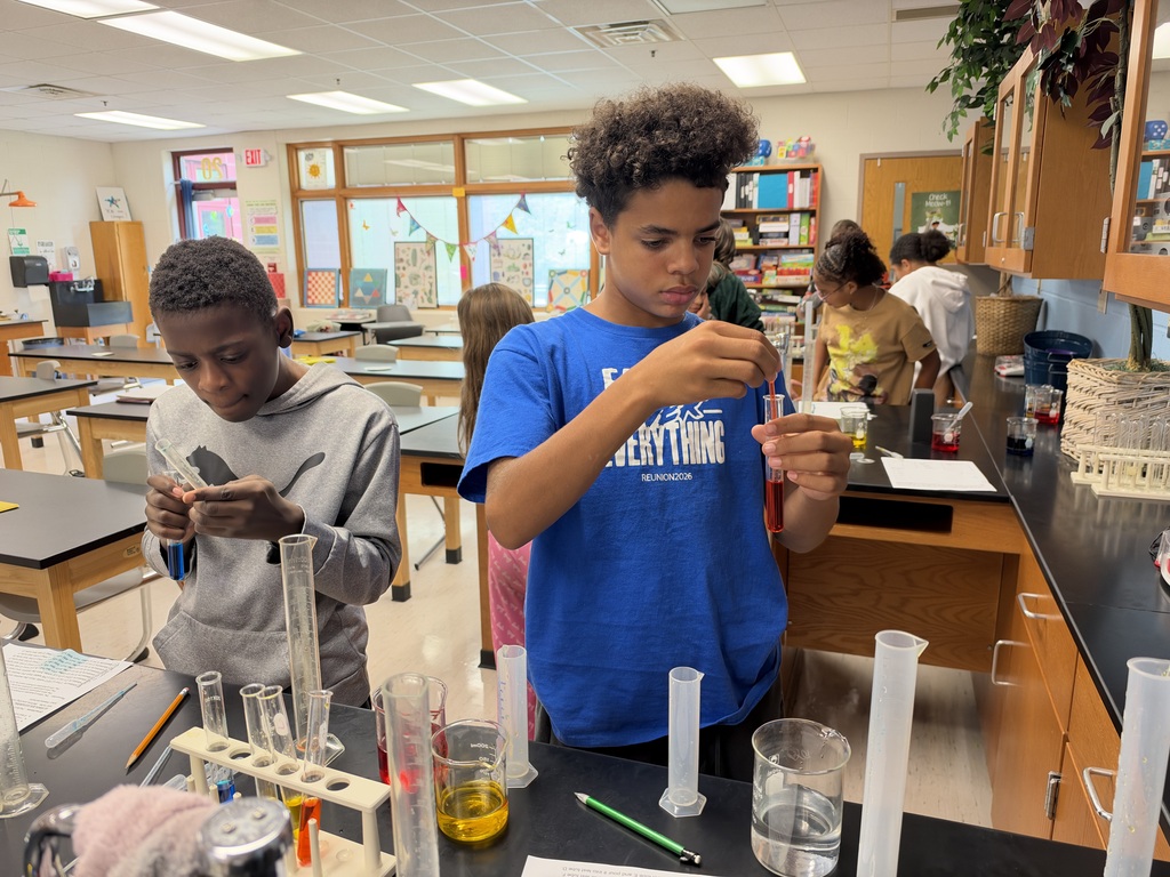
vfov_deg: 56.8
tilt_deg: -12.6
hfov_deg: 71.6
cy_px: 438
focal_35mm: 24
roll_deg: +1.9
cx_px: 585
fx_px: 811
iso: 160
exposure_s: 1/60
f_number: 1.48
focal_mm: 6.93
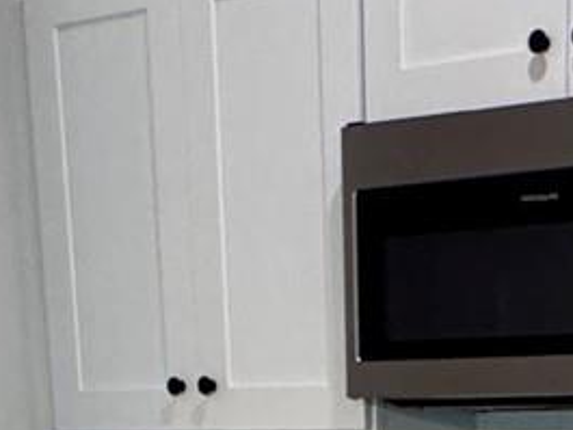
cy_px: 1013
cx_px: 458
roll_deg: +1.2
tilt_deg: -18.3
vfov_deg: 11.5
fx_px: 1789
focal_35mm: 108
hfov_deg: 18.0
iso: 320
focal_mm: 2.22
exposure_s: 1/120
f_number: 2.2
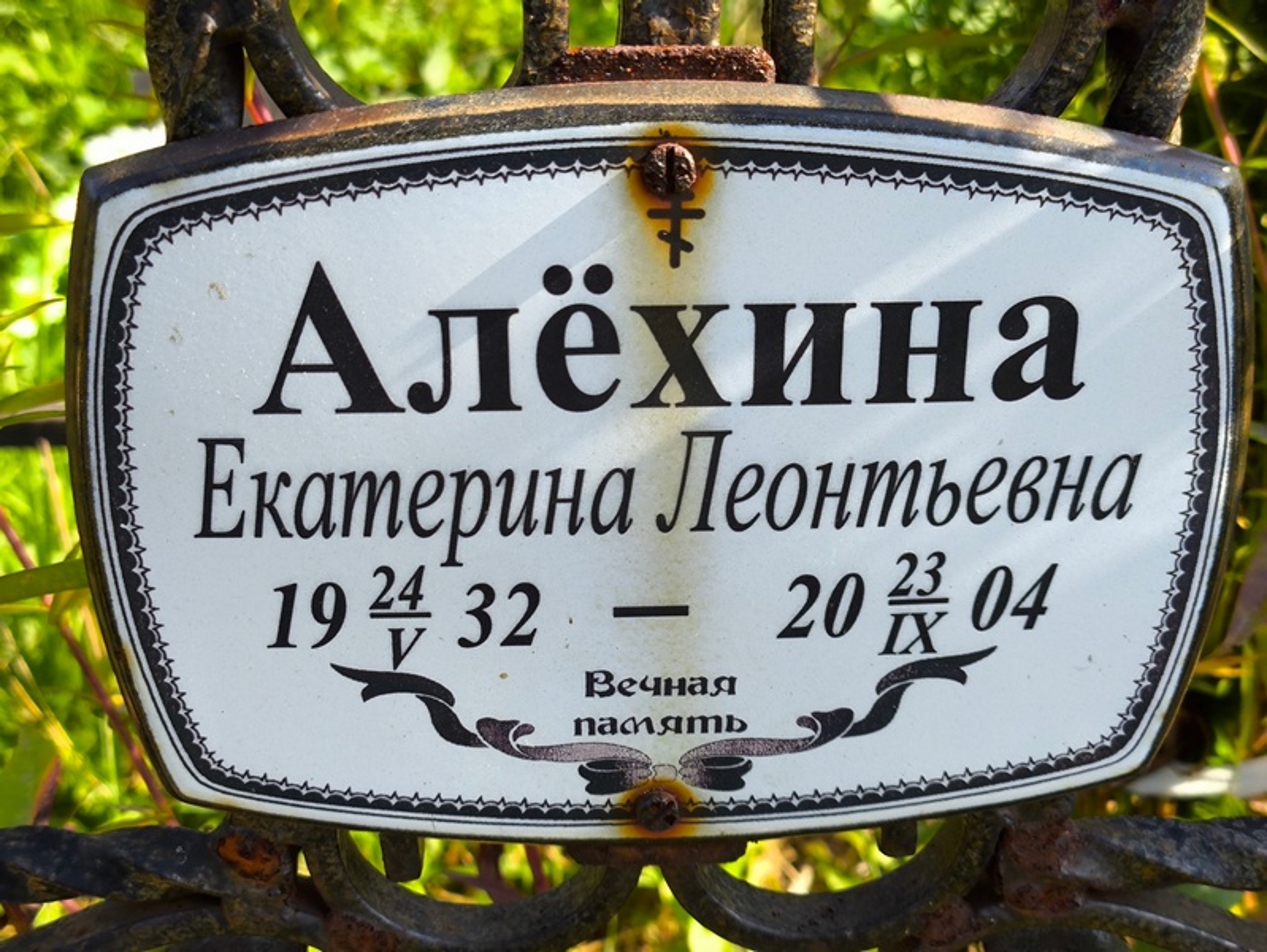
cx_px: 634
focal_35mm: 50
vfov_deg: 29.1
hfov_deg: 38.2
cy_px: 476
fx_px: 1831
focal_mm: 4.71
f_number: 1.7
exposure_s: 1/257
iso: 50
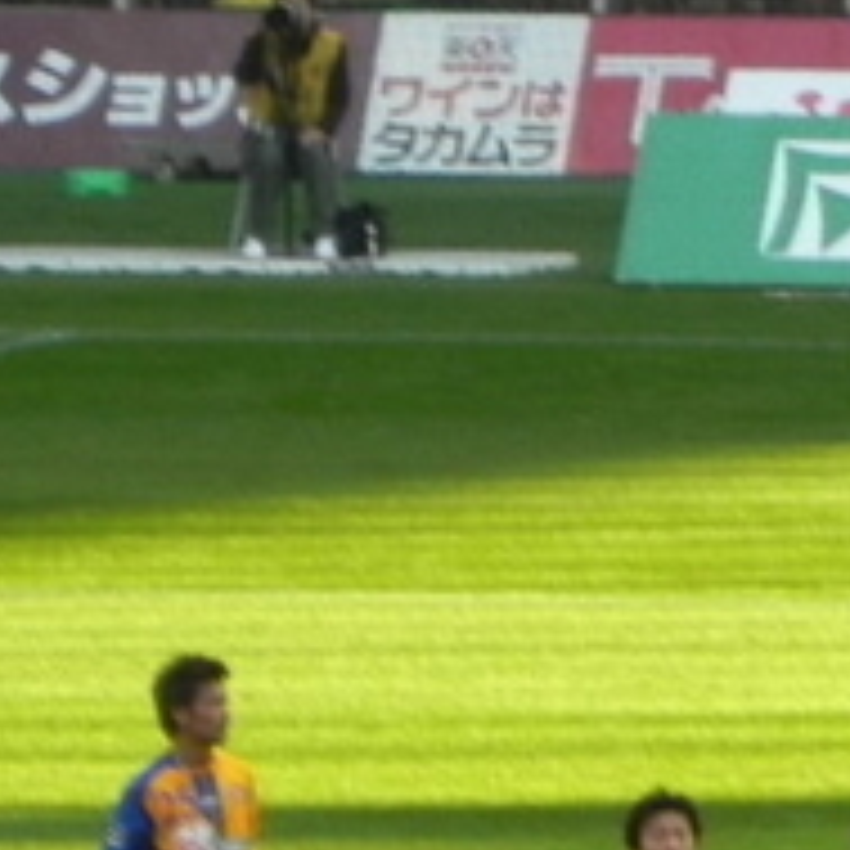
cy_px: 427
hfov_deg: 1.6
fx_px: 30198
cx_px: 1556
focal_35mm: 1087
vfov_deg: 1.6
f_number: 4.5
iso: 160
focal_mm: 51.8
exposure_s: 1/75
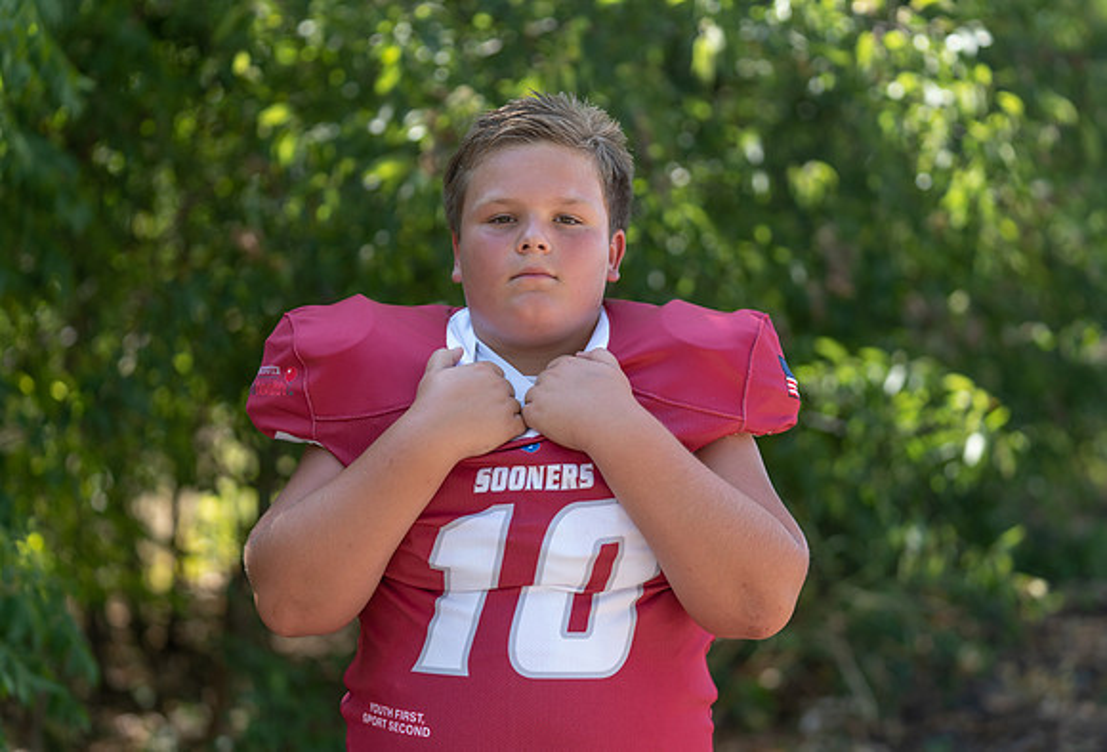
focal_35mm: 86
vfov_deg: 16.0
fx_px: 2672
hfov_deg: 23.4
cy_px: 370
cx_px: 574
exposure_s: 1/320
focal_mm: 82
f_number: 2.8
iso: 80
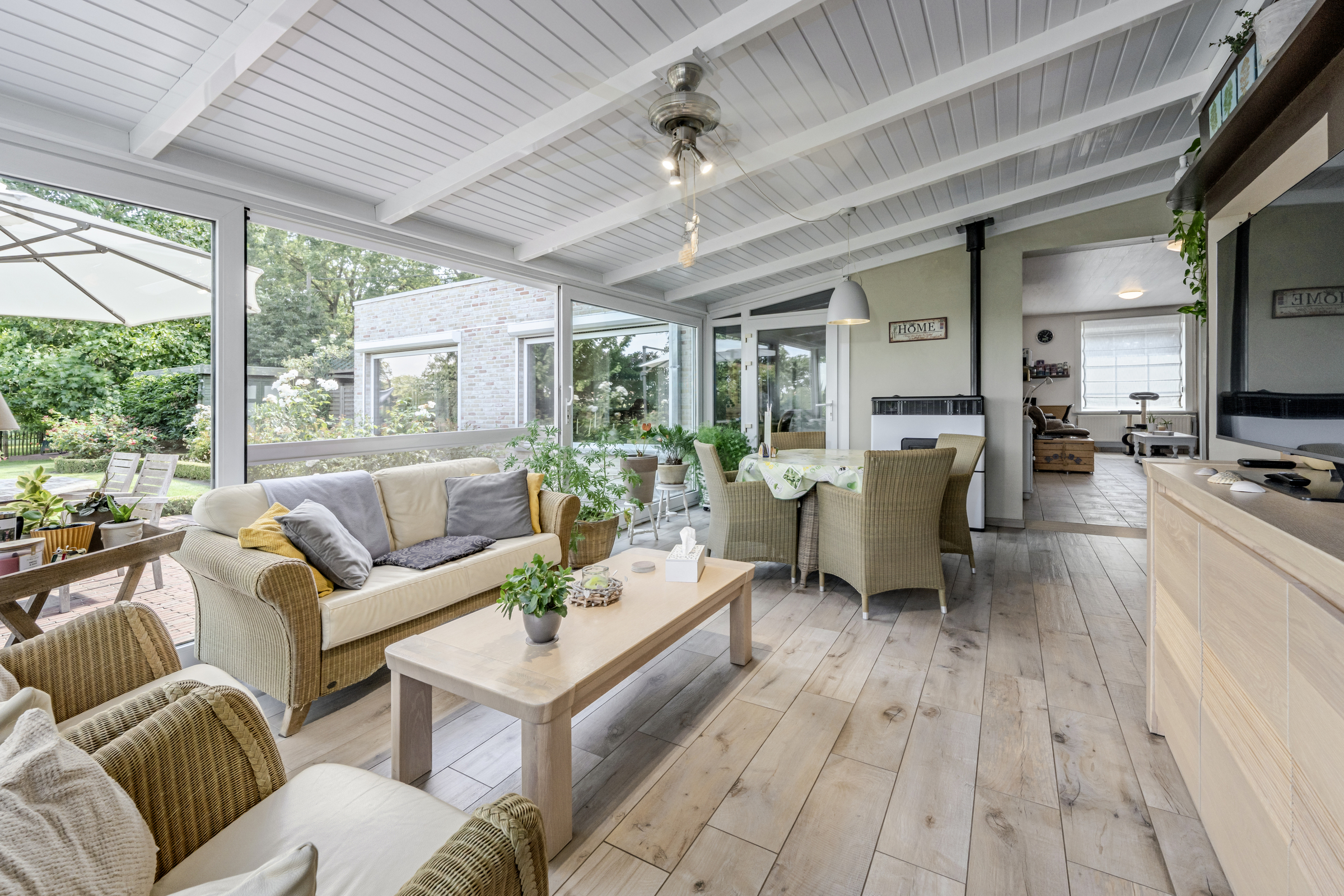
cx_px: 672
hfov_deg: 104.3
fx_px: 523
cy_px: 448
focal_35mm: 14
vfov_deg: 81.2
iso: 250
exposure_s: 1/80
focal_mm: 14
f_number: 11
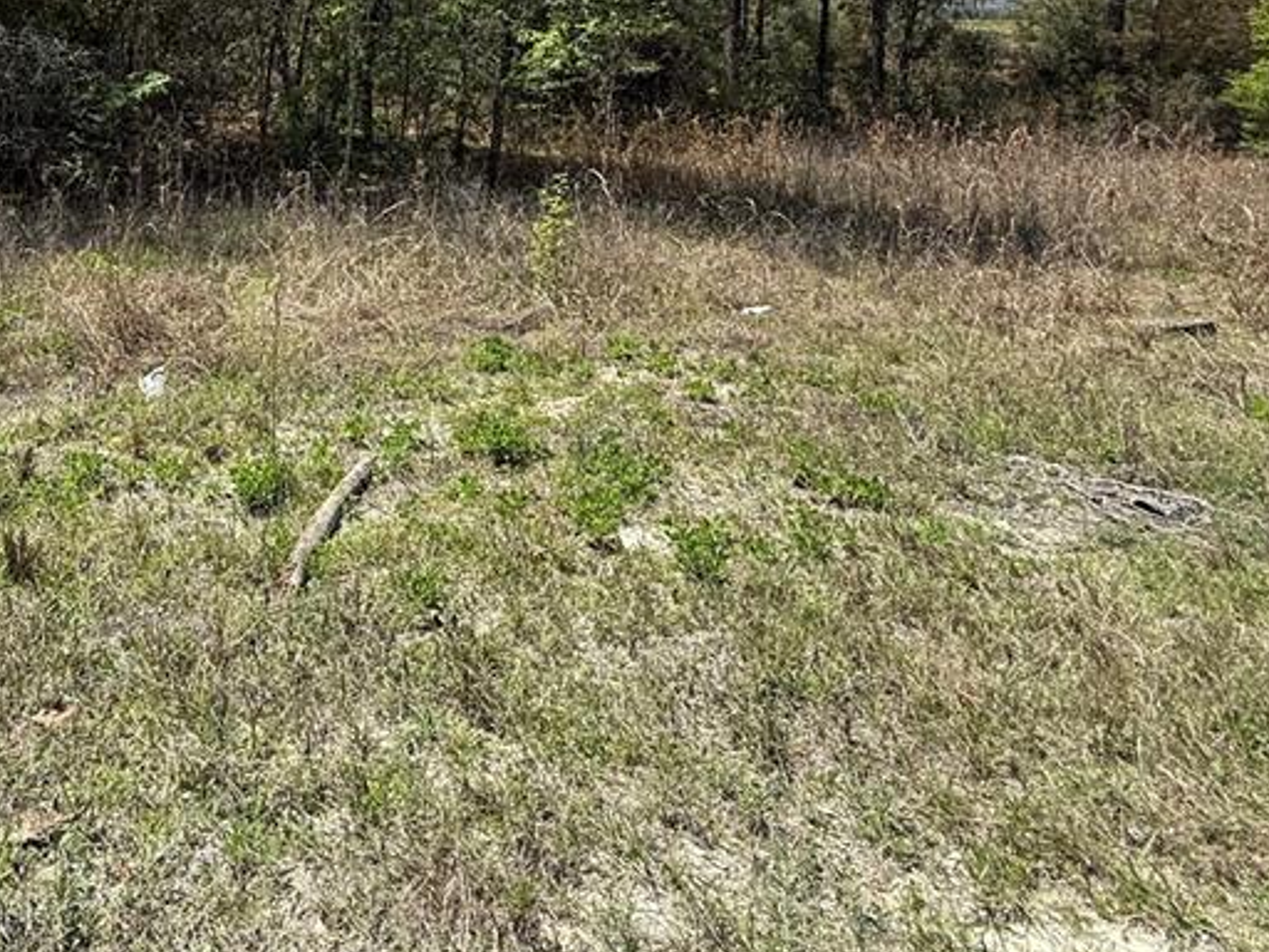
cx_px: 263
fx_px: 1026
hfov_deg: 58.8
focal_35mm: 28
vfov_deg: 44.6
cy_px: 69
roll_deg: +0.9
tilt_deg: -2.7
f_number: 2.2
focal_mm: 2.22
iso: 50
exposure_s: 1/820
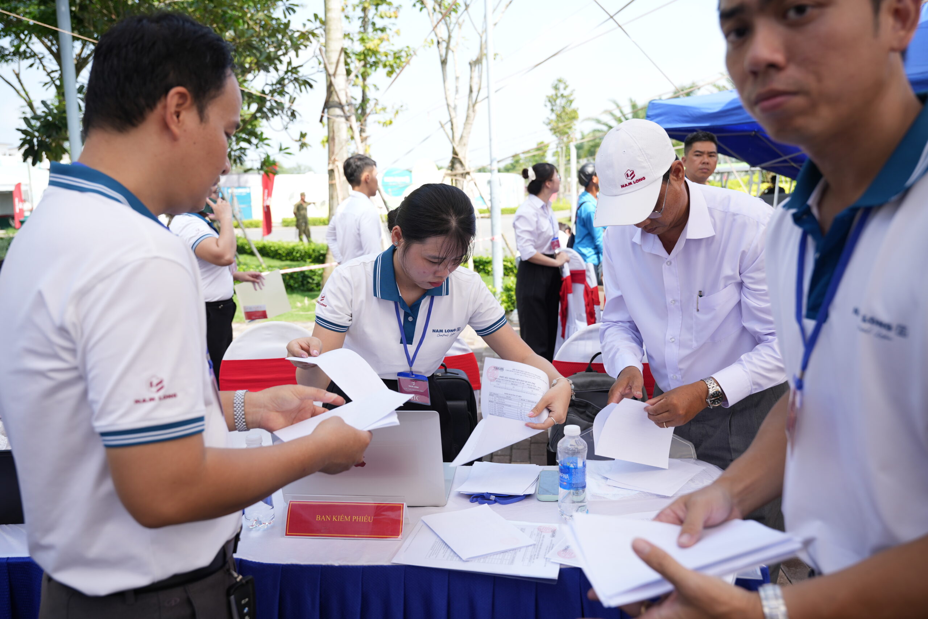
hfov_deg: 61.6
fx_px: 778
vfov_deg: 43.3
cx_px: 464
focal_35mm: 30
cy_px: 310
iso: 100
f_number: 4
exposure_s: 1/320
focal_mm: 30.2
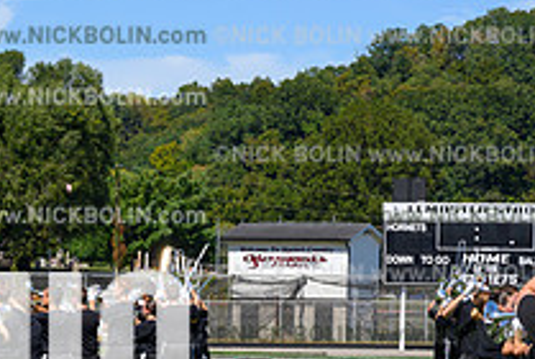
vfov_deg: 7.1
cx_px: 8
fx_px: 2887
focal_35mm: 194
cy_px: 394
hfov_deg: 10.5
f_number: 8
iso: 160
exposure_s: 1/640
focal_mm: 70
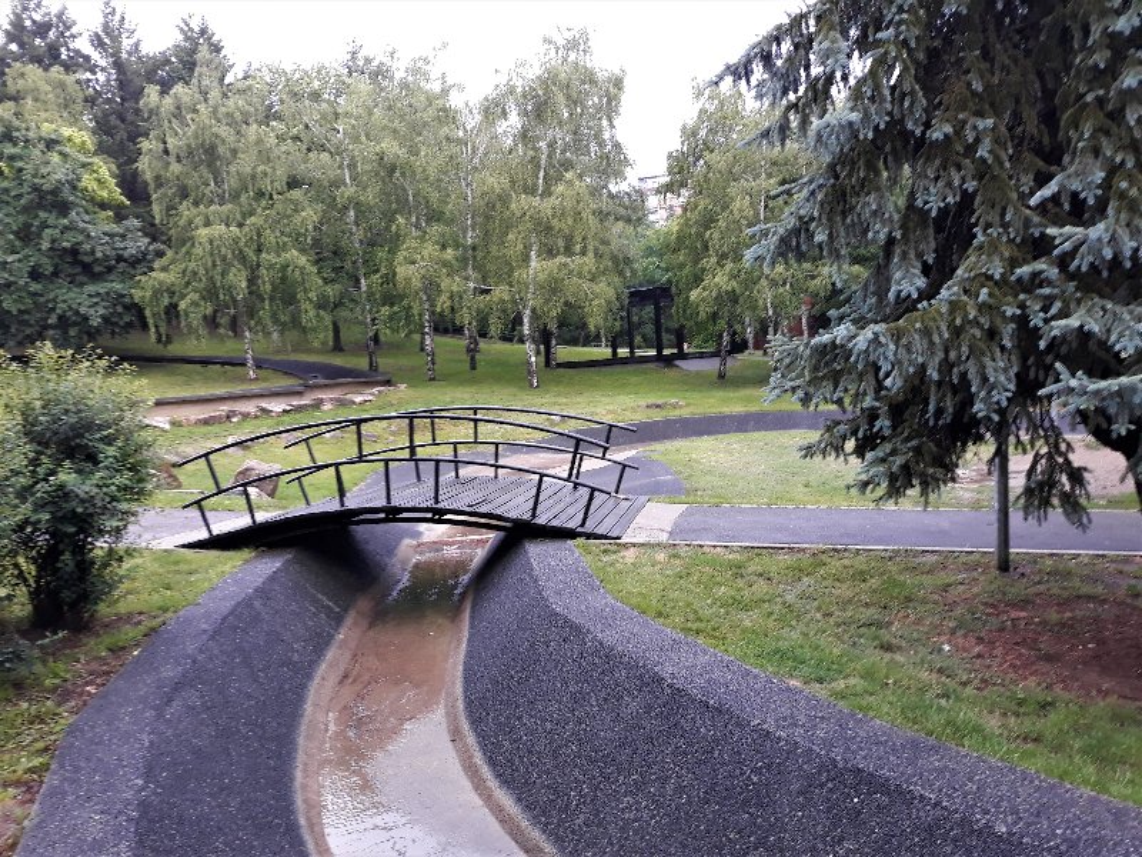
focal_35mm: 27
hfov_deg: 65.3
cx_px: 571
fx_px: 891
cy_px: 428
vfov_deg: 51.4
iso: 50
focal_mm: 3.71
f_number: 1.7
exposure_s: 1/50
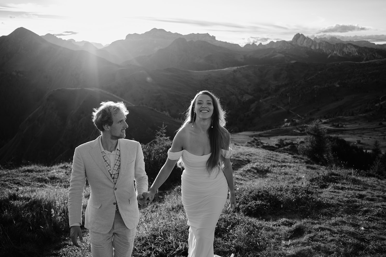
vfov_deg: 37.9
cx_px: 193
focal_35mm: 35
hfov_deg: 54.4
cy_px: 128
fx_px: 375
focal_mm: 23
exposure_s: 1/420
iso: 125
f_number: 2.8
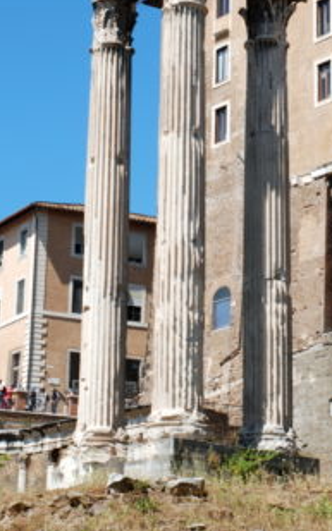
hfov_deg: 13.2
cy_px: 217
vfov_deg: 21.0
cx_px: 204
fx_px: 1434
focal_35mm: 99
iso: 100
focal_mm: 40
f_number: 16
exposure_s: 1/50
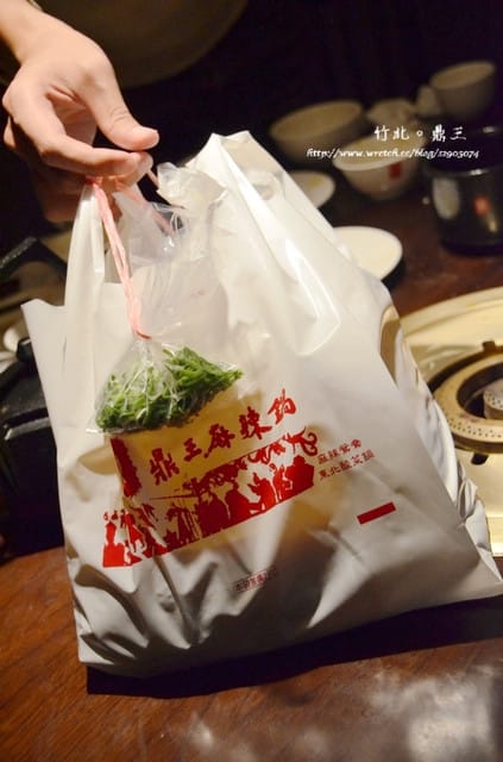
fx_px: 1012
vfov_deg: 41.2
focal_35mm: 48
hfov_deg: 27.9
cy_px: 381
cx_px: 252
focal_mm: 32
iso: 2500
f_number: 4
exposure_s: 1/160
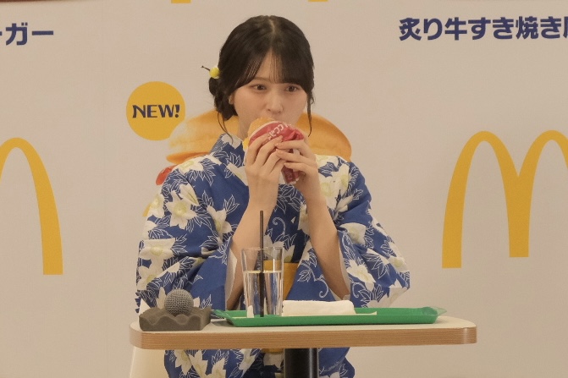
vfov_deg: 16.4
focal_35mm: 83
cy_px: 189
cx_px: 284
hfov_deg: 24.5
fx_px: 1309
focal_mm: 55
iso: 4000
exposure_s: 1/240
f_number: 5.6
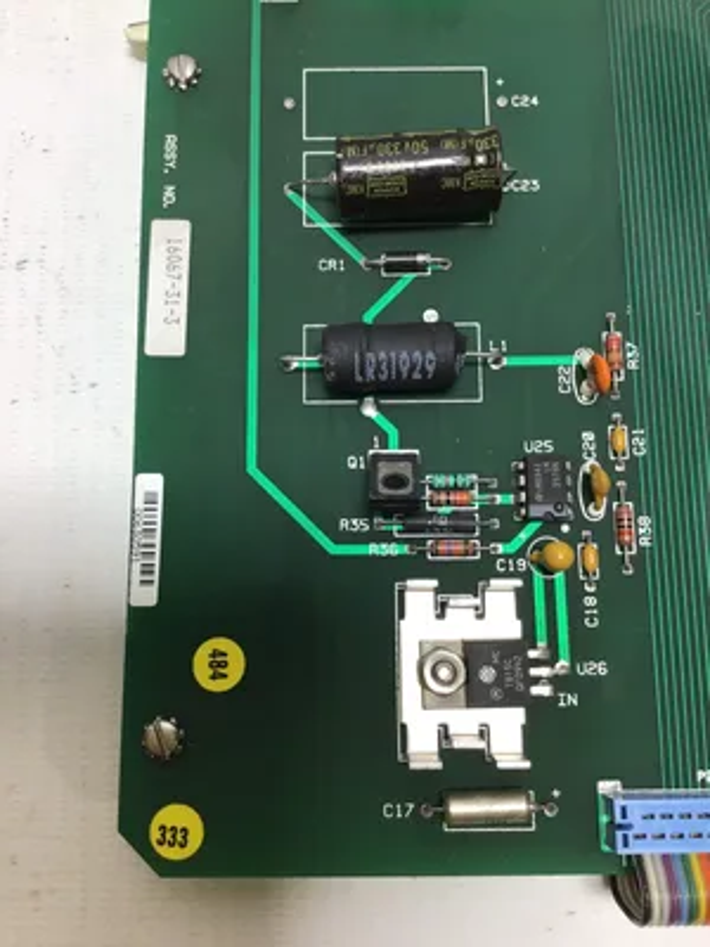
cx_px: 355
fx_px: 848
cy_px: 474
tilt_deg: -78.8
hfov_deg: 45.4
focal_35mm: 31
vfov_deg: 58.4
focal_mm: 3.3
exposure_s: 1/120
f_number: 2.4
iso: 40
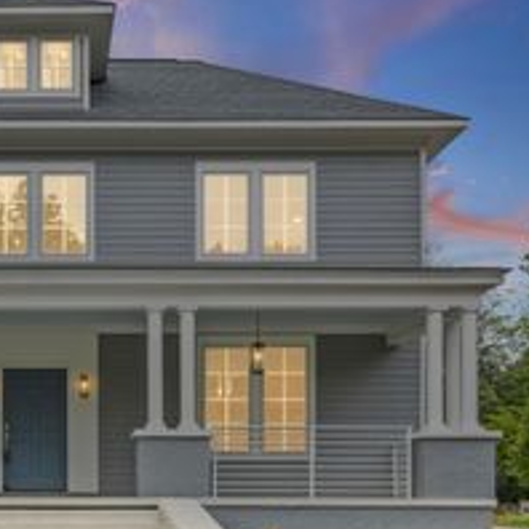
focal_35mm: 43
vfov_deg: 38.8
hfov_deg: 36.7
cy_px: 343
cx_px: 53
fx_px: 743
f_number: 8
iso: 1000
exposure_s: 1/350
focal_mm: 20
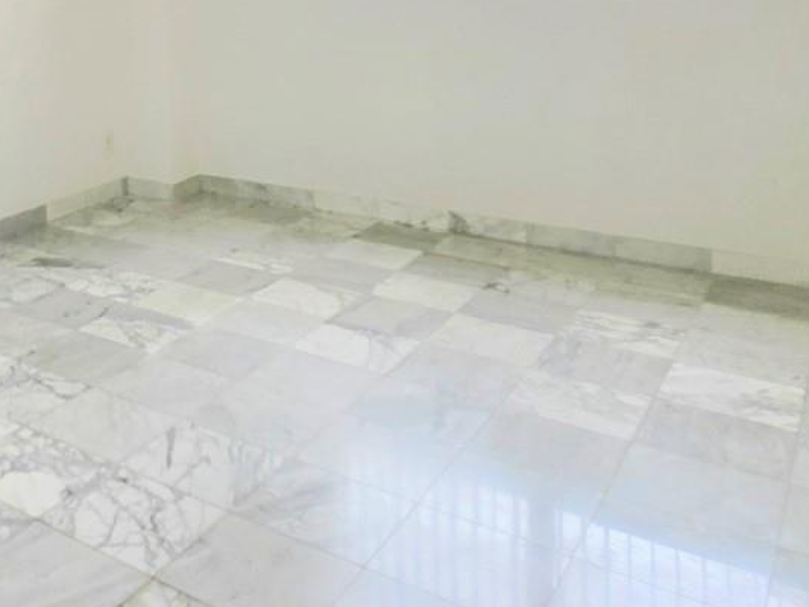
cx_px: -8
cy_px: -11
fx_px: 912
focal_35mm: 39
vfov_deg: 33.5
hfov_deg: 41.4
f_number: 1.9
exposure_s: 1/120
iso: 16
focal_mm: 2.2
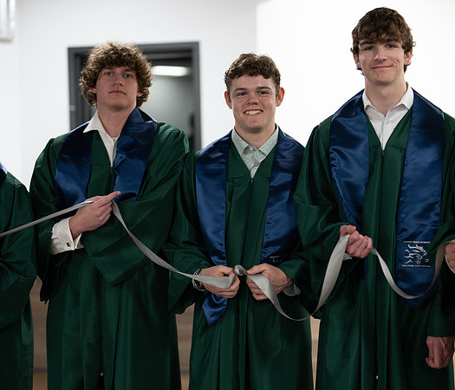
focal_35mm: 63
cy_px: 180
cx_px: 257
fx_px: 873
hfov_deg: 29.2
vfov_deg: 25.2
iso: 800
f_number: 1.2
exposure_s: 1/320
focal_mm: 50
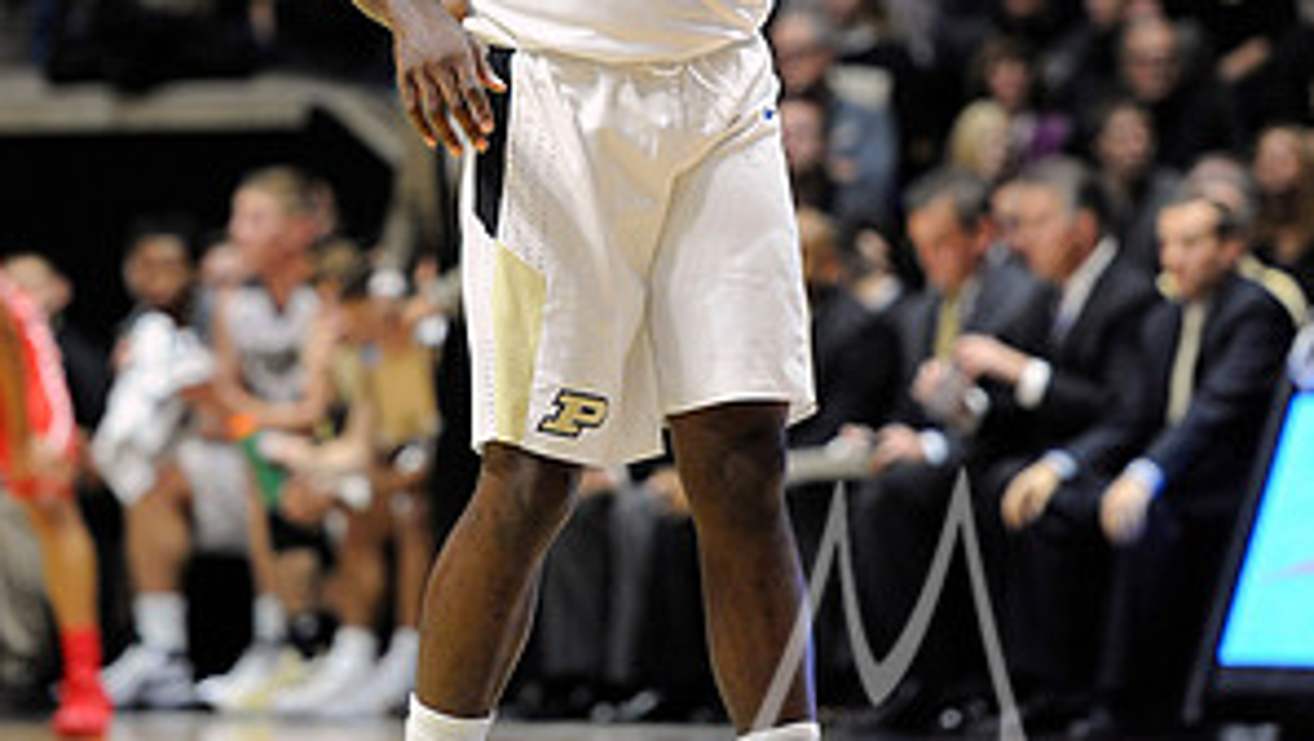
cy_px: 168
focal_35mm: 285
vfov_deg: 4.3
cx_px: 659
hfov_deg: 7.6
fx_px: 9935
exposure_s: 1/1000
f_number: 3.2
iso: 3200
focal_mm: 180
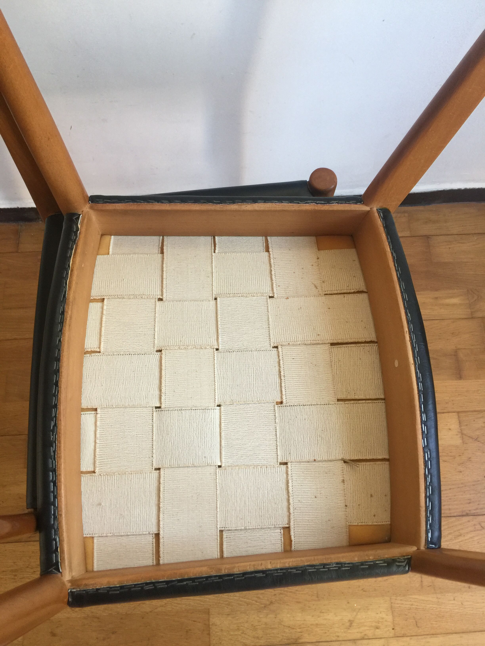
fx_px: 542
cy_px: 323
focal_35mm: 29
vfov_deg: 61.7
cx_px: 242
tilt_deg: -74.1
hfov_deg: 48.2
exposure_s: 1/33
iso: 64
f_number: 2.2
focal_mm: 4.15
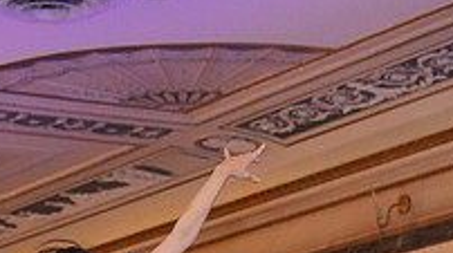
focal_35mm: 190
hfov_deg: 11.3
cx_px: 147
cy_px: 640
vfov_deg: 6.1
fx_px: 2279
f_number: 3.2
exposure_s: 1/250
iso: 8000
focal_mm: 63
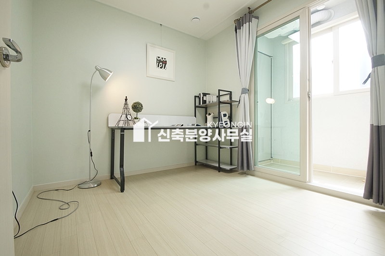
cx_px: 192
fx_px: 160
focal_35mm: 15
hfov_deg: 100.4
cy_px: 128
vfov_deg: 77.2
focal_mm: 10
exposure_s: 1/40
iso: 800
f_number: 9
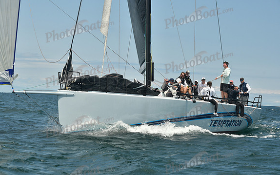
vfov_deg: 13.0
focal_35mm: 101
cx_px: 140
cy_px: 93
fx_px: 771
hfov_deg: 20.6
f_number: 8
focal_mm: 98
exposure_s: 1/640
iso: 320
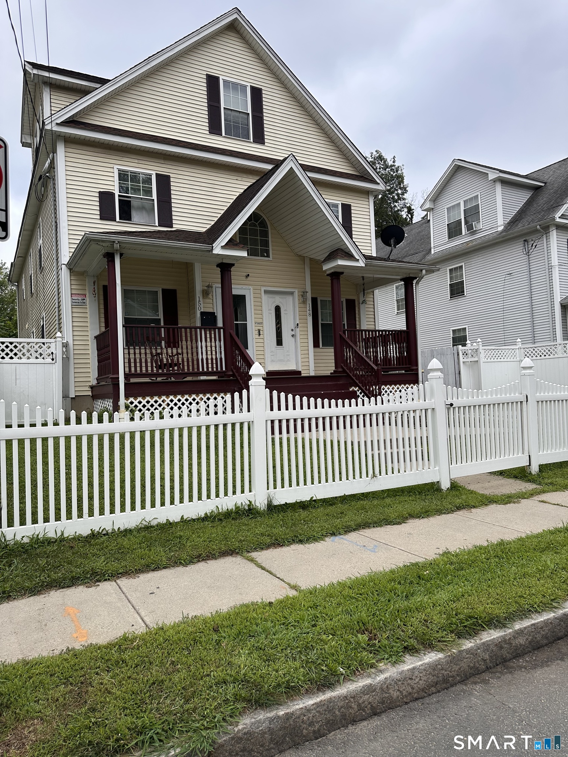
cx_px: 284
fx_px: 525
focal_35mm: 24
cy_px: 378
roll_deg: +2.2
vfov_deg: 71.6
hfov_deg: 56.8
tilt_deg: +2.7
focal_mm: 6.86
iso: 80
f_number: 1.78
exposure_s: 1/2410
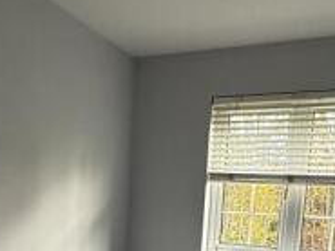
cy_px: 270
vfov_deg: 29.9
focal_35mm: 44
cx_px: 153
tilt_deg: -9.4
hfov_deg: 42.9
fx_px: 426
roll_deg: -3.0
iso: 250
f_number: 2.2
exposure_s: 1/99
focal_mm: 2.22
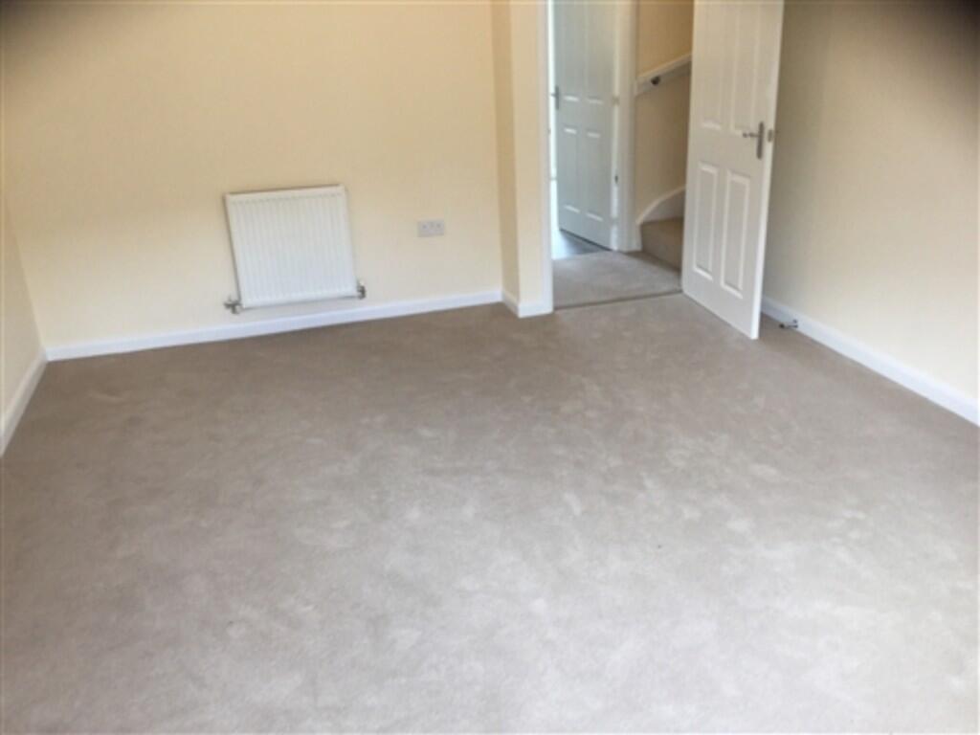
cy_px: 368
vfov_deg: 45.4
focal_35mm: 31
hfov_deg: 58.4
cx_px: 490
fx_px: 878
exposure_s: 1/30
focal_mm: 3.3
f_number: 2.4
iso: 50
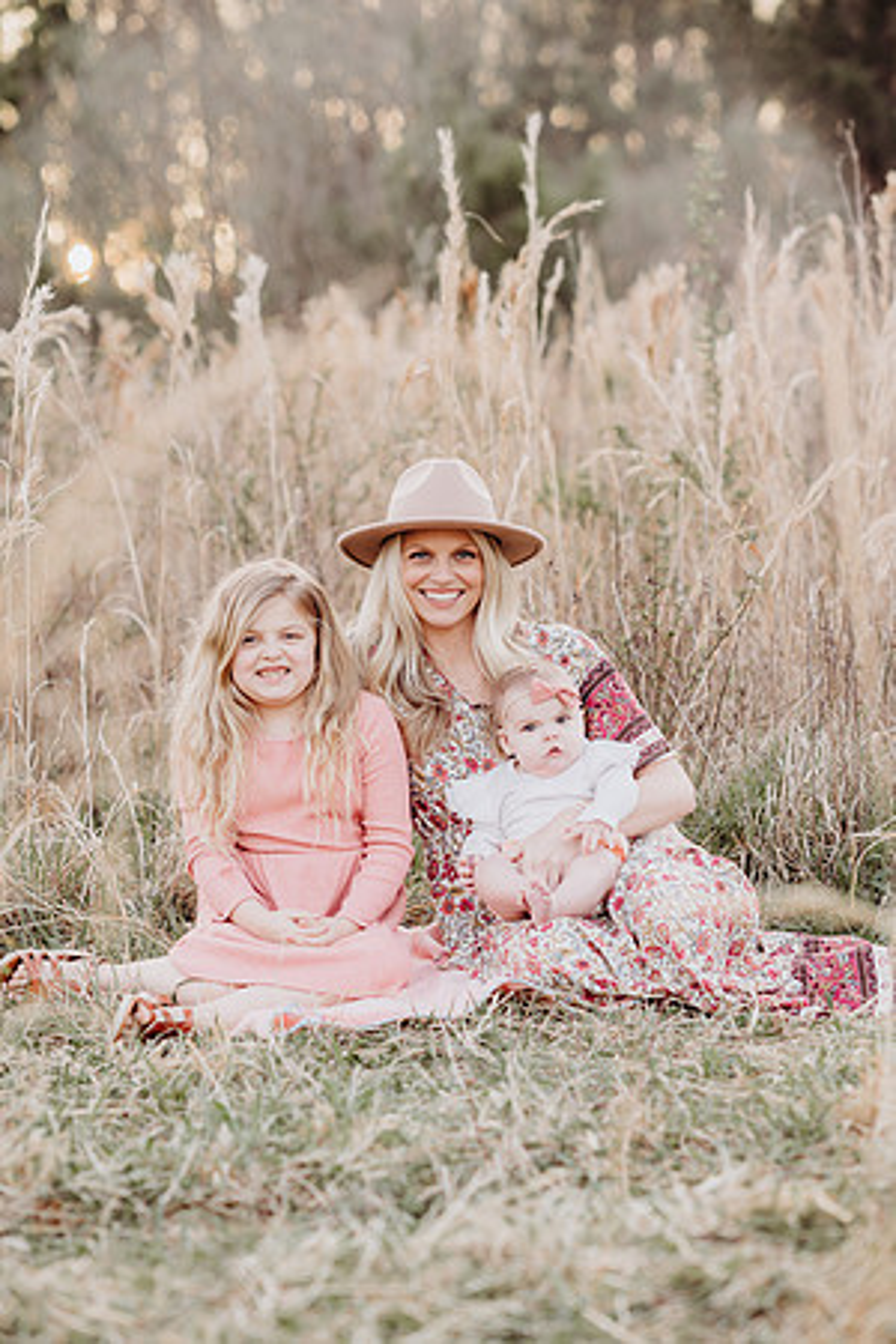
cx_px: 448
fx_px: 3173
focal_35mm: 85
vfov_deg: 23.9
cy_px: 672
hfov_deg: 16.1
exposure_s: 1/320
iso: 320
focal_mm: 85
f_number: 2.5
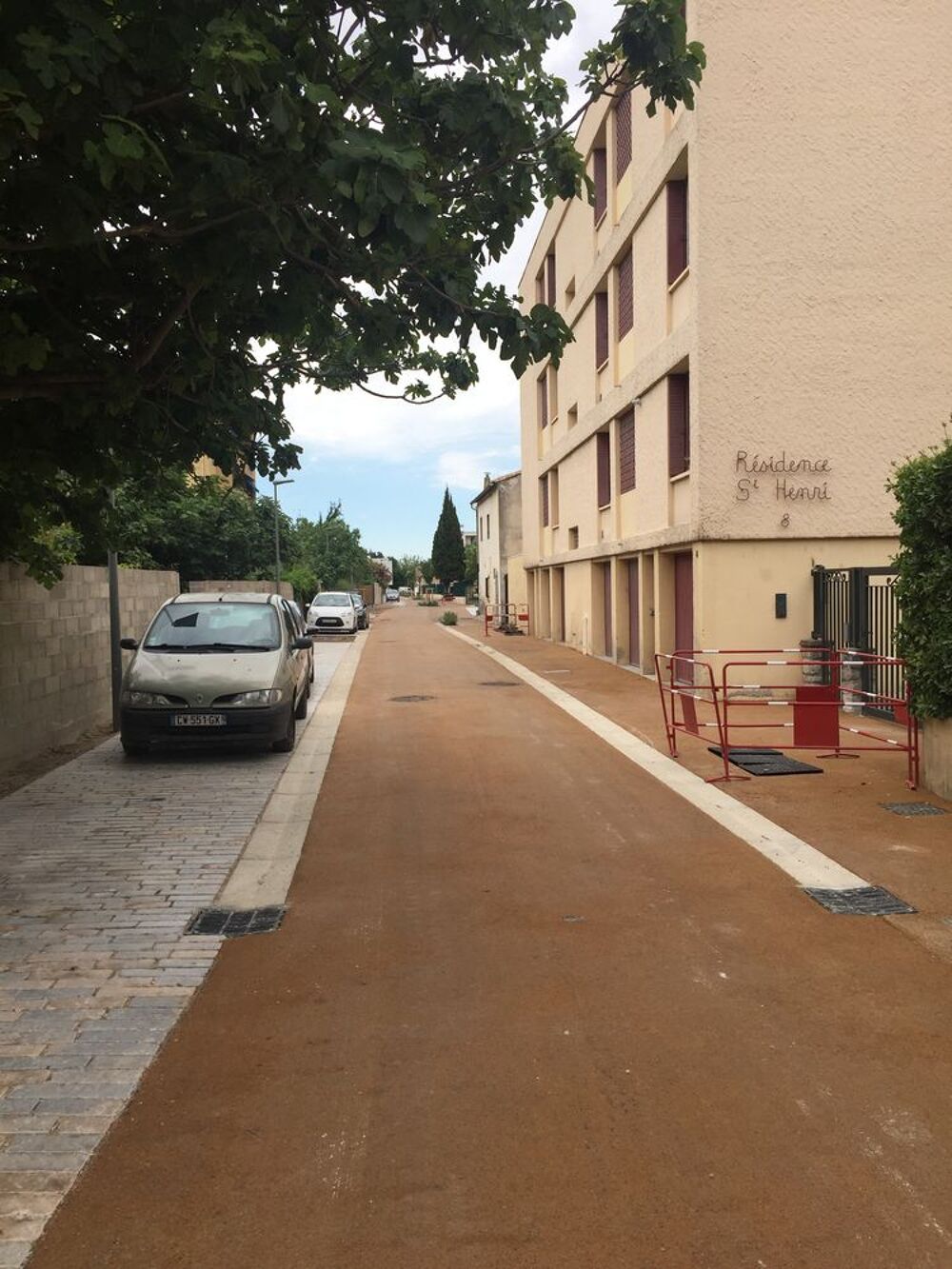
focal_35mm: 29
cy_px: 634
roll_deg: +0.5
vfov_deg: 61.7
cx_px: 476
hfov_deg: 48.2
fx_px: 1063
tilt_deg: -1.7
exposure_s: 1/879
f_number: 2.2
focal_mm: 4.15
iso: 32
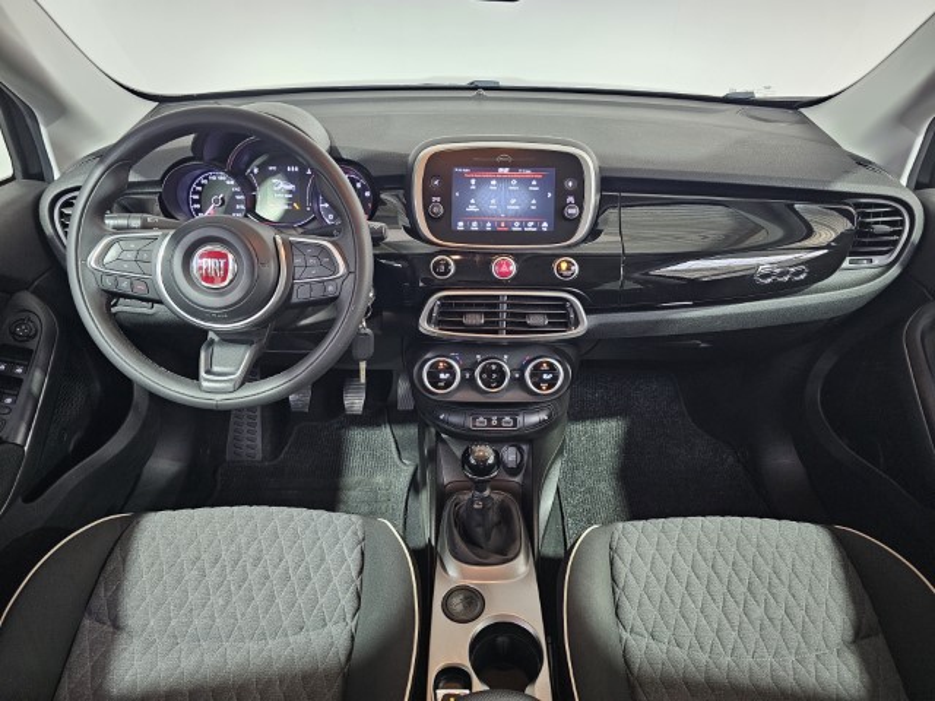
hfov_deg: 73.9
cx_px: 468
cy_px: 350
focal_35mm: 23
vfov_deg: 58.9
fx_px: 621
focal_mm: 6.3
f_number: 1.7
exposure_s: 1/50
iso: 640
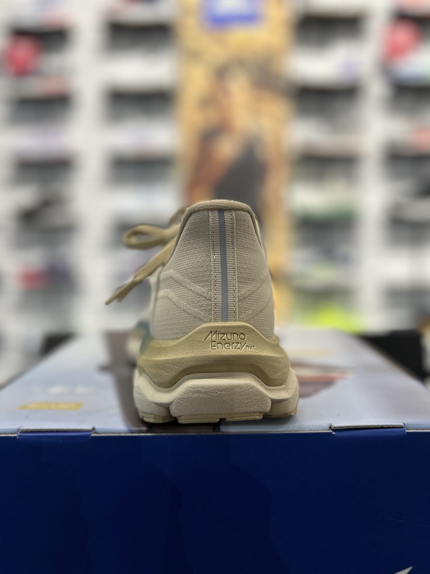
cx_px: 215
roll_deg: +0.8
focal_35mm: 26
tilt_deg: -3.3
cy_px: 287
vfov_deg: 67.3
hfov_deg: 53.1
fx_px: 431
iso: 64
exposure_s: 1/100
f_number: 1.5
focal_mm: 5.7
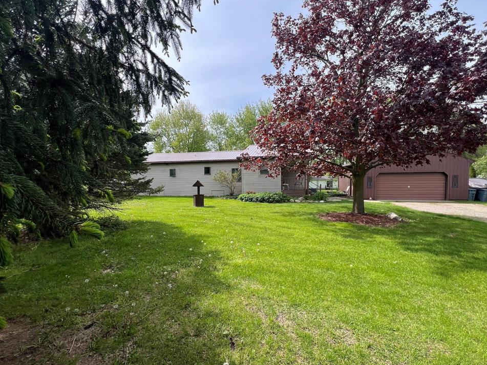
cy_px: 186
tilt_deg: -2.3
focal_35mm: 14
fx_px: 197
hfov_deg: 102.1
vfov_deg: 85.7
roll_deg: +0.9
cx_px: 246
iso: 32
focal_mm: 1.57
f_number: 1.8
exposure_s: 1/1143
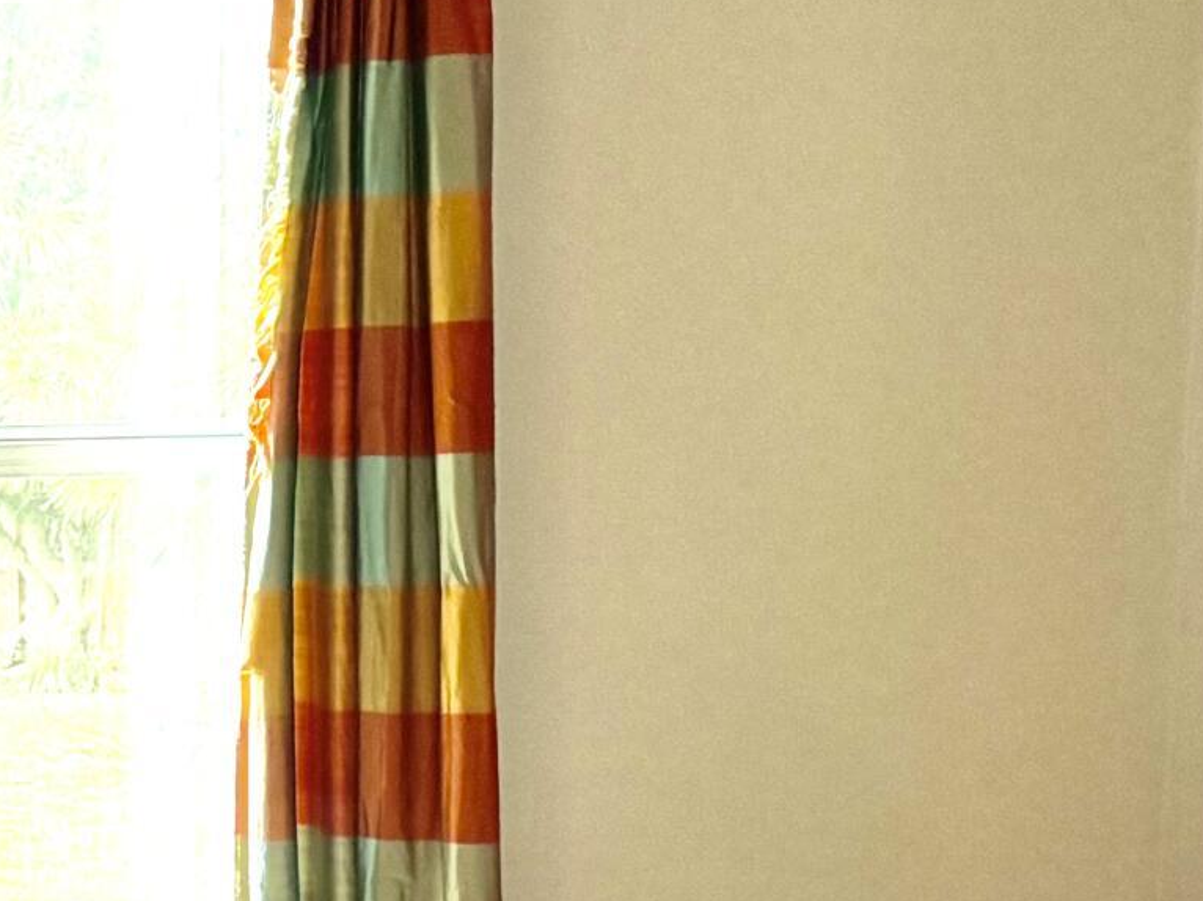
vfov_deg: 15.6
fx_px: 3266
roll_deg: +0.7
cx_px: -691
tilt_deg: -6.7
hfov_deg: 18.2
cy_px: 714
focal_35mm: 94
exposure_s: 1/120
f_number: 1.78
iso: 320
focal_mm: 6.76
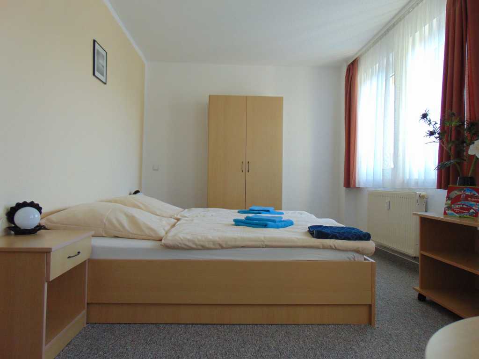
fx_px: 346
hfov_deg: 69.4
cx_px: 240
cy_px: 180
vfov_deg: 54.9
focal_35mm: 25
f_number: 3
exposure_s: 1/60
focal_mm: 4.5
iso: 160
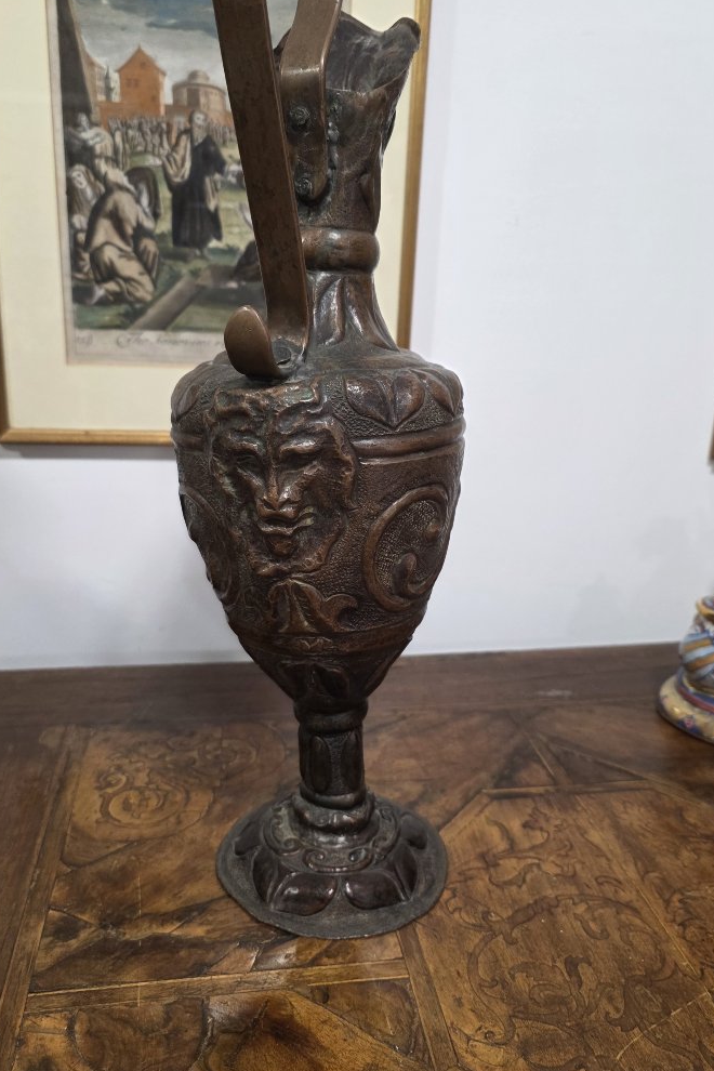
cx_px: 369
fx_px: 863
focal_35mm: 29
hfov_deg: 45.0
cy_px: 516
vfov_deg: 63.6
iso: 200
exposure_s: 1/100
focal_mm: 6.3
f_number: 1.7
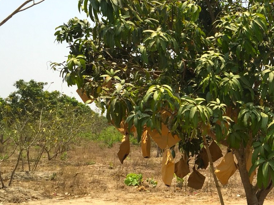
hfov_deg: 30.0
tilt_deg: +3.8
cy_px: 89
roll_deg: -3.7
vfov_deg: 23.6
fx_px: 491
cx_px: 240
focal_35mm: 62
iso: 32
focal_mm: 4.15
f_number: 2.2
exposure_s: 1/395
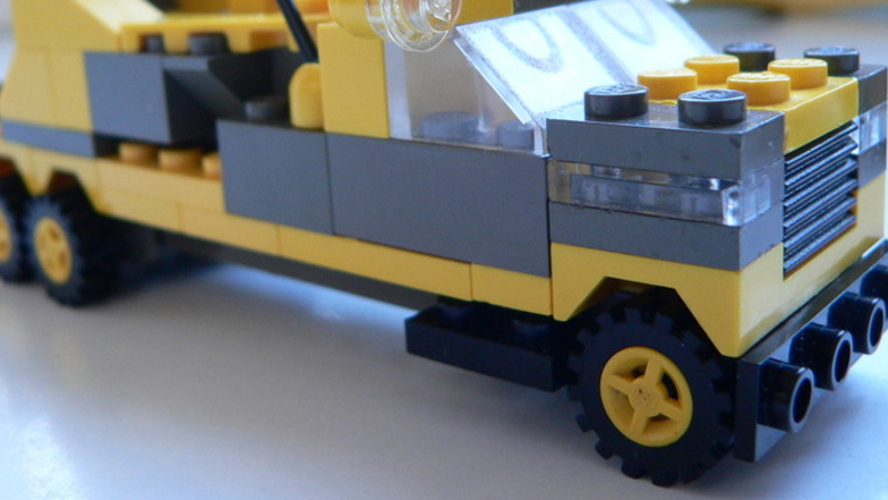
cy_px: 165
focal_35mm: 45
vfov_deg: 26.4
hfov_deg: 45.4
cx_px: 412
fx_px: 1060
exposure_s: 1/40
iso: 200
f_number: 2.8
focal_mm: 6
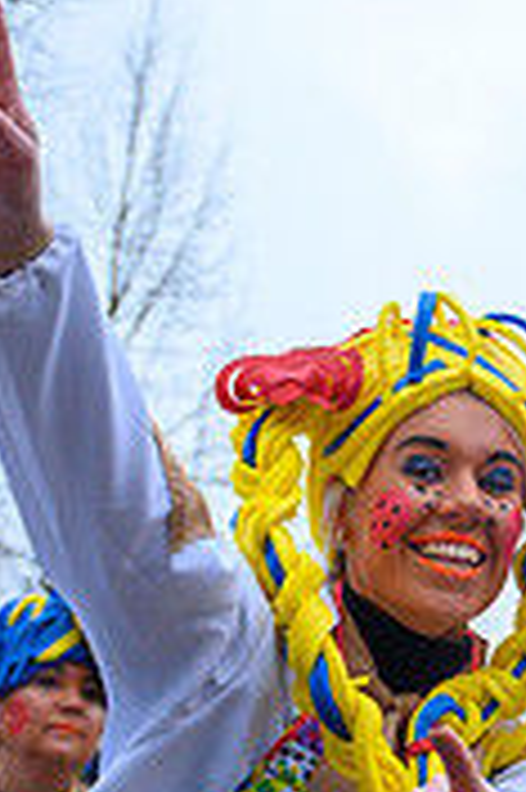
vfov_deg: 14.0
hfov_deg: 9.3
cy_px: 558
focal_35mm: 146
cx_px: 584
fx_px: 3206
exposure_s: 1/1250
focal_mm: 38
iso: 400
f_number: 5
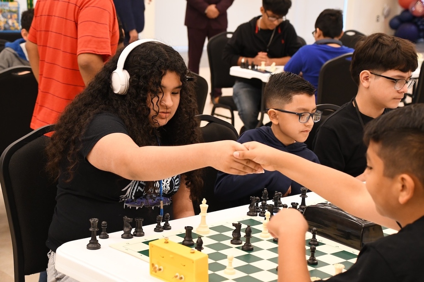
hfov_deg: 28.1
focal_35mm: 72
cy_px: 141
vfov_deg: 18.9
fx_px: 848
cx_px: 212
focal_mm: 48
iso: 3200
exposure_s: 1/200
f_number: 5.6
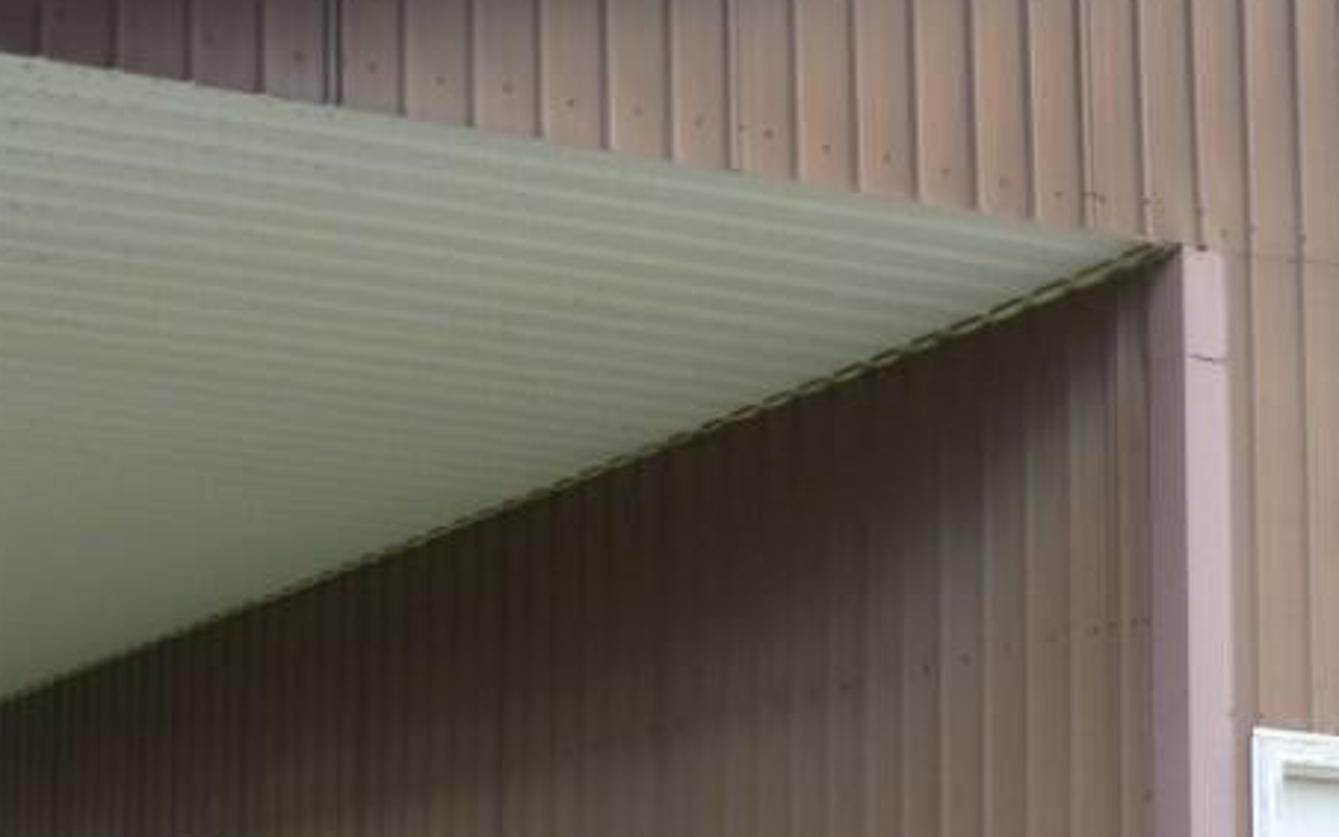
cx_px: 124
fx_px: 2883
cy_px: 1020
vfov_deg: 15.8
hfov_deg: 25.3
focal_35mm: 79
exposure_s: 1/80
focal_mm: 5.9
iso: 80
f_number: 3
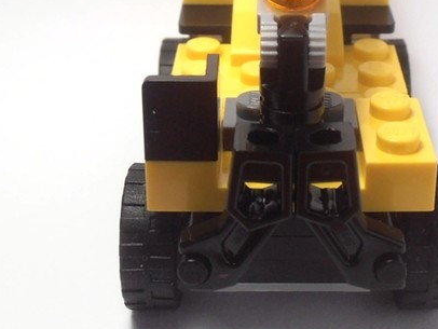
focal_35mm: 82
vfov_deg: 17.8
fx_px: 1038
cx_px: 290
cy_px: 48
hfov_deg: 23.7
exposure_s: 1/60
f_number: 3.9
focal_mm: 6.61
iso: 80
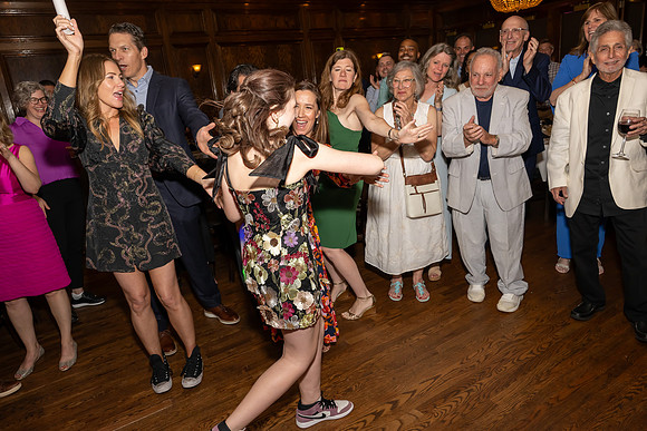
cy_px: 218
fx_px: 436
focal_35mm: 24
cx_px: 320
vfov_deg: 52.7
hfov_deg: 73.1
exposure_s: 1/250
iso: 640
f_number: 8
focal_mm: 24
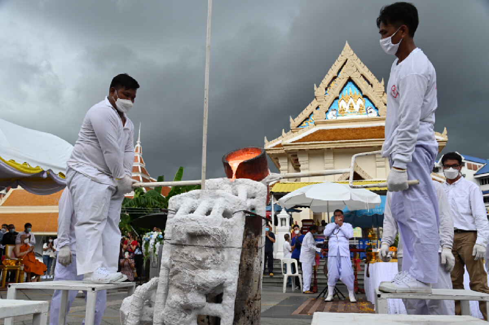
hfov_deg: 62.0
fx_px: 407
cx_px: 244
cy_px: 162
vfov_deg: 43.5
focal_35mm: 30
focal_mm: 30
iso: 500
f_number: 8
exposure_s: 1/250
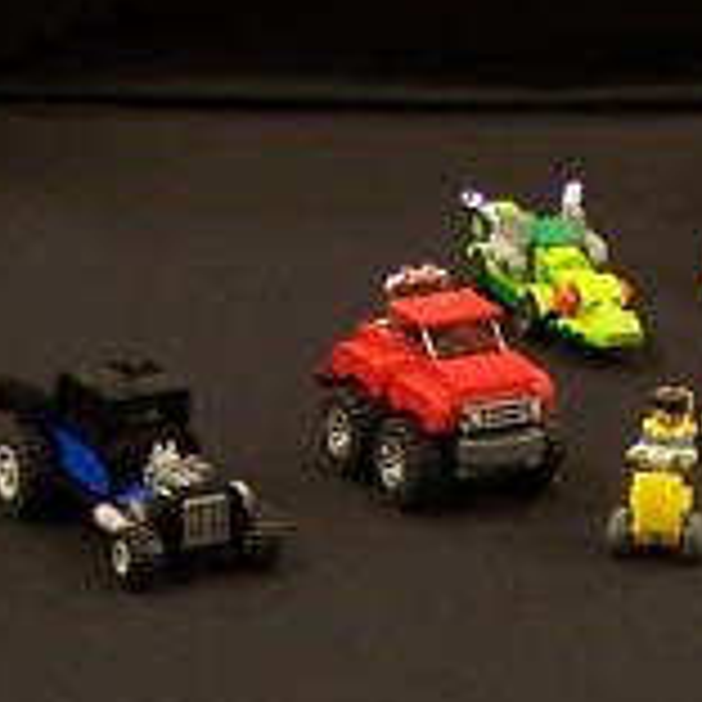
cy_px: 1454
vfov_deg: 6.8
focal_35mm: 249
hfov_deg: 7.0
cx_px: 477
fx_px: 5713
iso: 80
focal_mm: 7.1
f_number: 2.9
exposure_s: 1/2
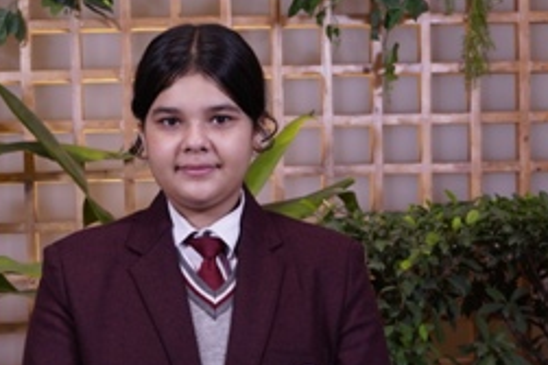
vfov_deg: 18.1
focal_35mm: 75
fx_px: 1141
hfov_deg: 26.9
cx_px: 194
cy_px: 268
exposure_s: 1/125
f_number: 5
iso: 500
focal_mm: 28
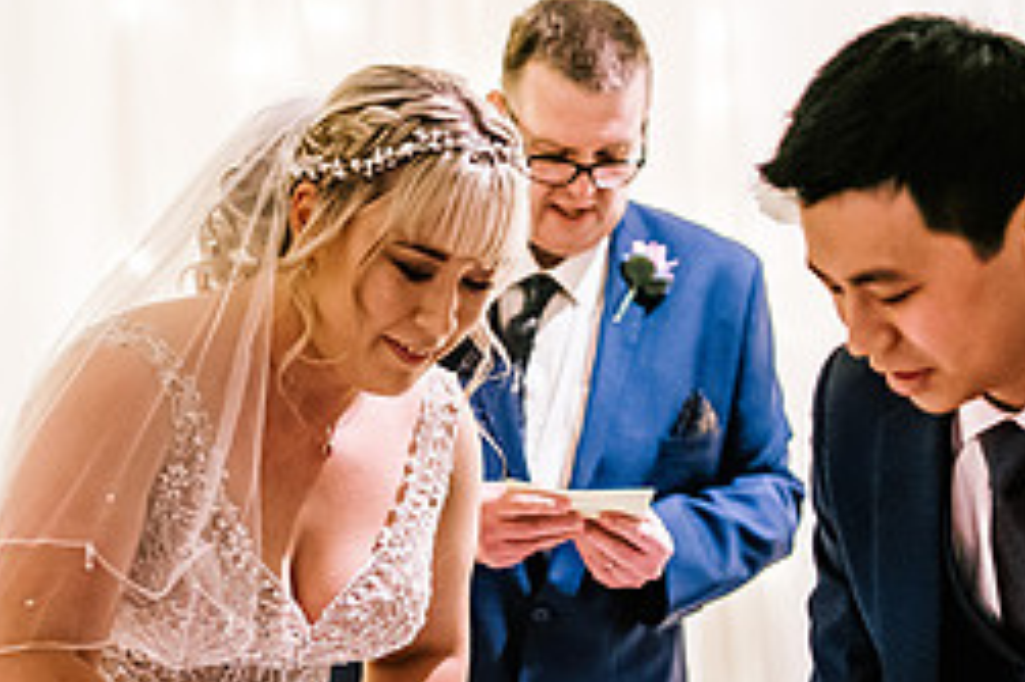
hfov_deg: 25.1
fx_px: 2305
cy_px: 570
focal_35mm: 81
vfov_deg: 16.7
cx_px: 453
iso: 3200
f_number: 1.4
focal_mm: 35
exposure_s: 1/250
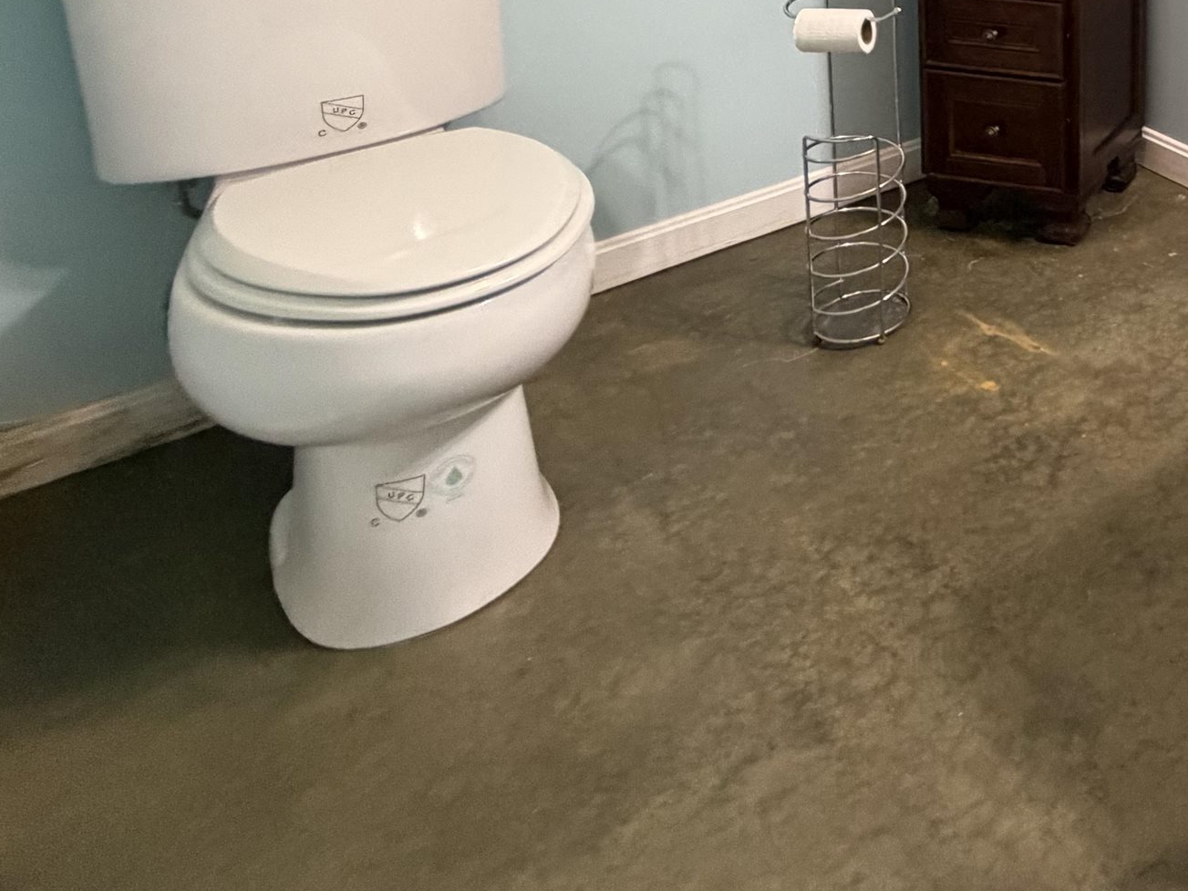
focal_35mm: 33
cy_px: -155
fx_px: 1132
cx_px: 1379
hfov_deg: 41.0
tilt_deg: -8.9
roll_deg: -2.2
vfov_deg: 34.9
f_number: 2.2
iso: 500
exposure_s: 1/60
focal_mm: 2.22
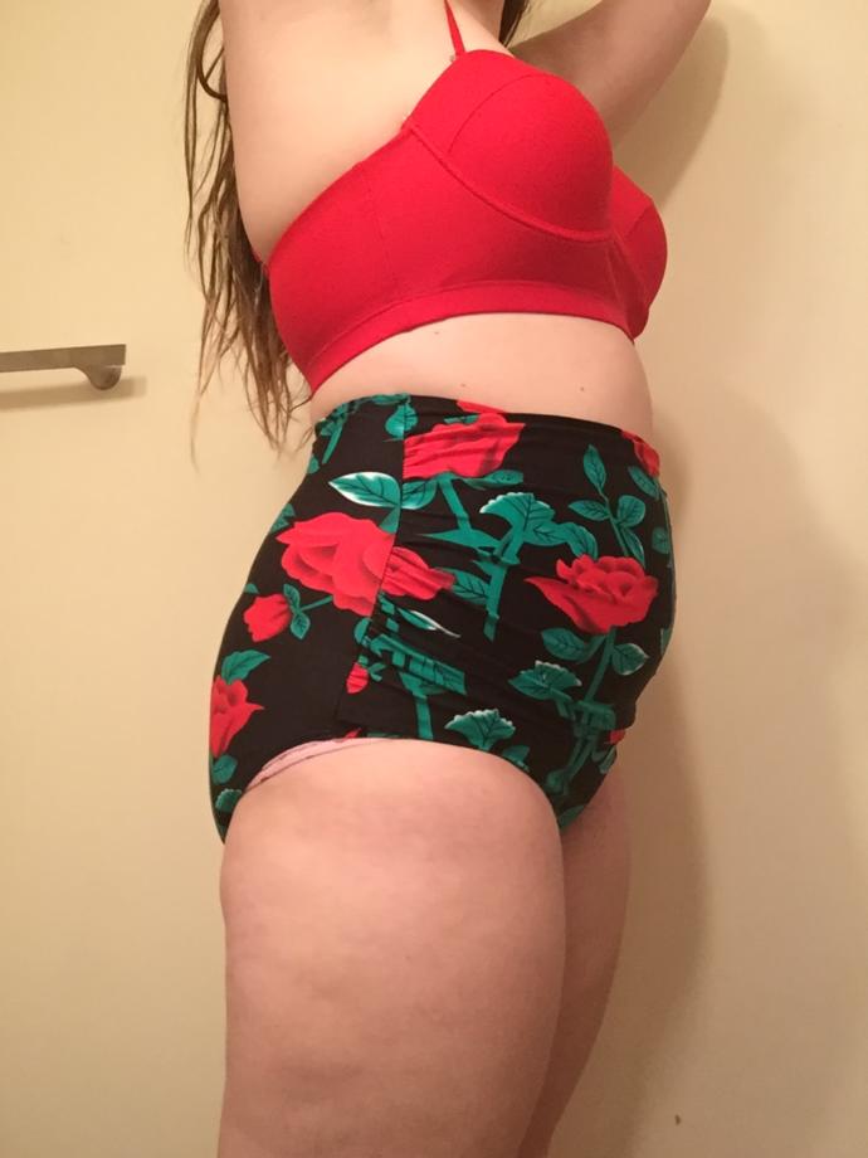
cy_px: 579
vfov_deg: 58.4
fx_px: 1036
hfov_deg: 45.4
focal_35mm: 31
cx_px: 434
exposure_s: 1/20
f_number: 2.2
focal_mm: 2.65
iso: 320
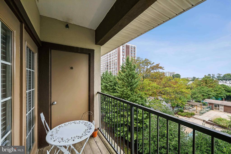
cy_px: 77
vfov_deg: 81.2
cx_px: 116
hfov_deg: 104.2
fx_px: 90
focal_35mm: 14
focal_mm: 14
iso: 400
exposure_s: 1/320
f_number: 7.1
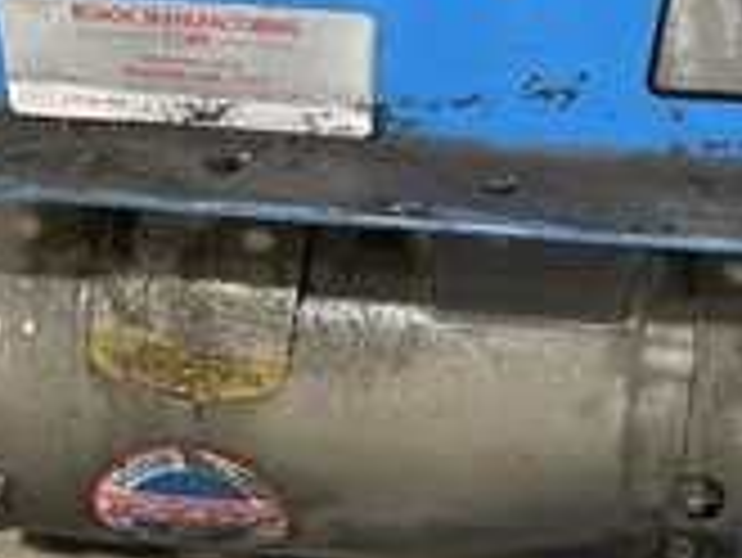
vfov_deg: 23.3
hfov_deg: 30.7
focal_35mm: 63
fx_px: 1351
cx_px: 364
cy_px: 338
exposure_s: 1/60
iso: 100
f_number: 1.6
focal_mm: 4.2
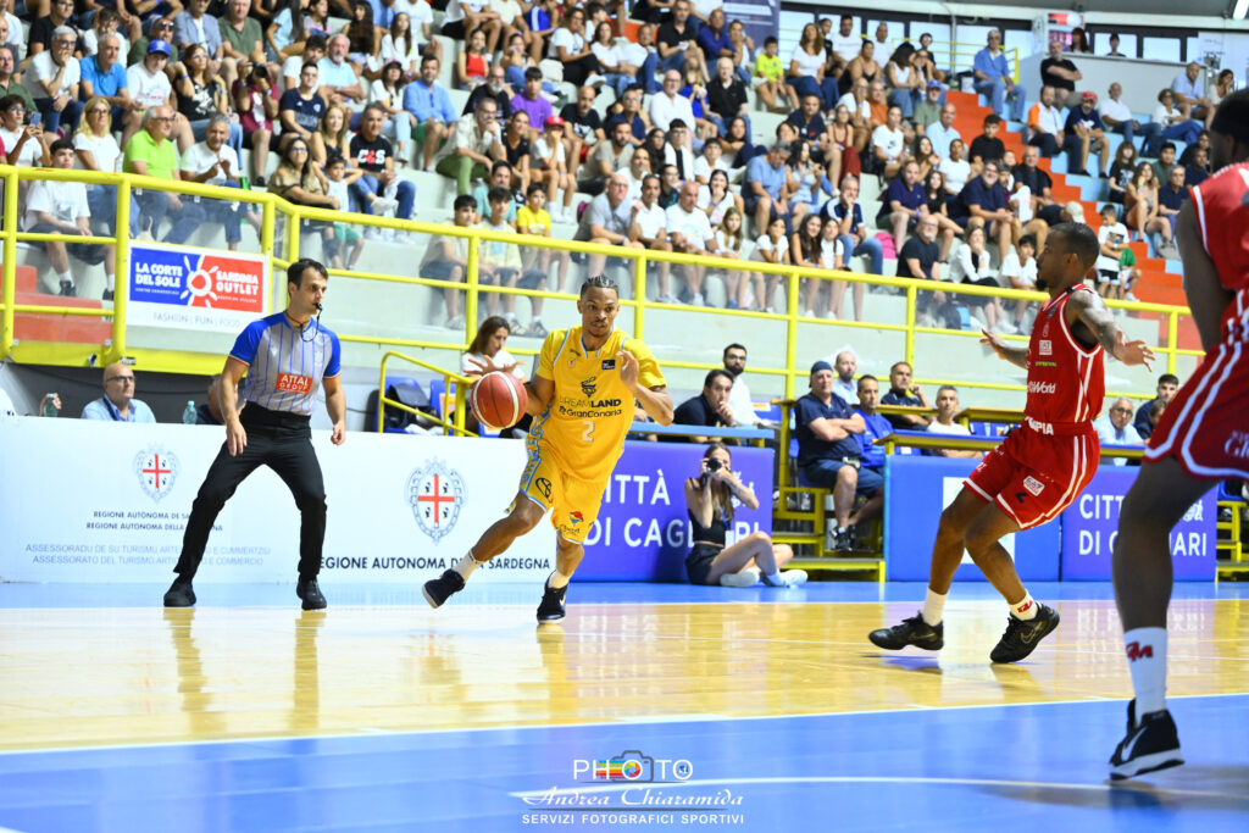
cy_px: 416
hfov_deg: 26.3
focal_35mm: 77
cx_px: 624
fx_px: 2672
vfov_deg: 17.7
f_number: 2.8
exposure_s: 1/640
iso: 2500
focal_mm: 77
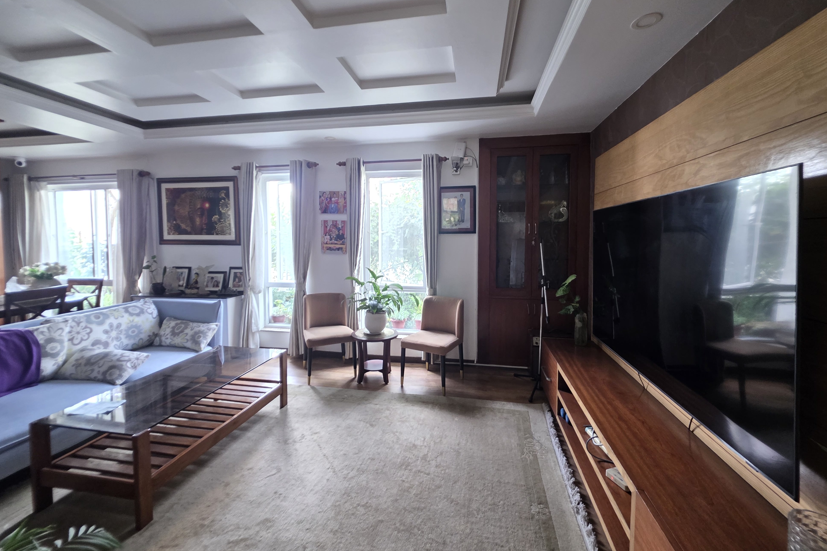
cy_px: 253
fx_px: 322
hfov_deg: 104.3
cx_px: 414
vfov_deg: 81.0
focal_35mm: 14
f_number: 1.9
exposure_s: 1/50
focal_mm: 2.2
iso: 250
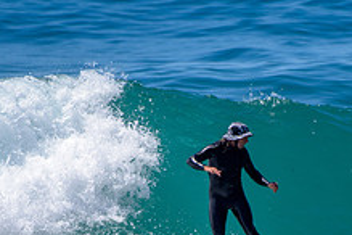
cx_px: 218
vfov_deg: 0.8
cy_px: 218
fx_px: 15849
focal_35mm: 1621
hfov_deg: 1.3
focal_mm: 500
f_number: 5.6
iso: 100
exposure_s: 1/2000
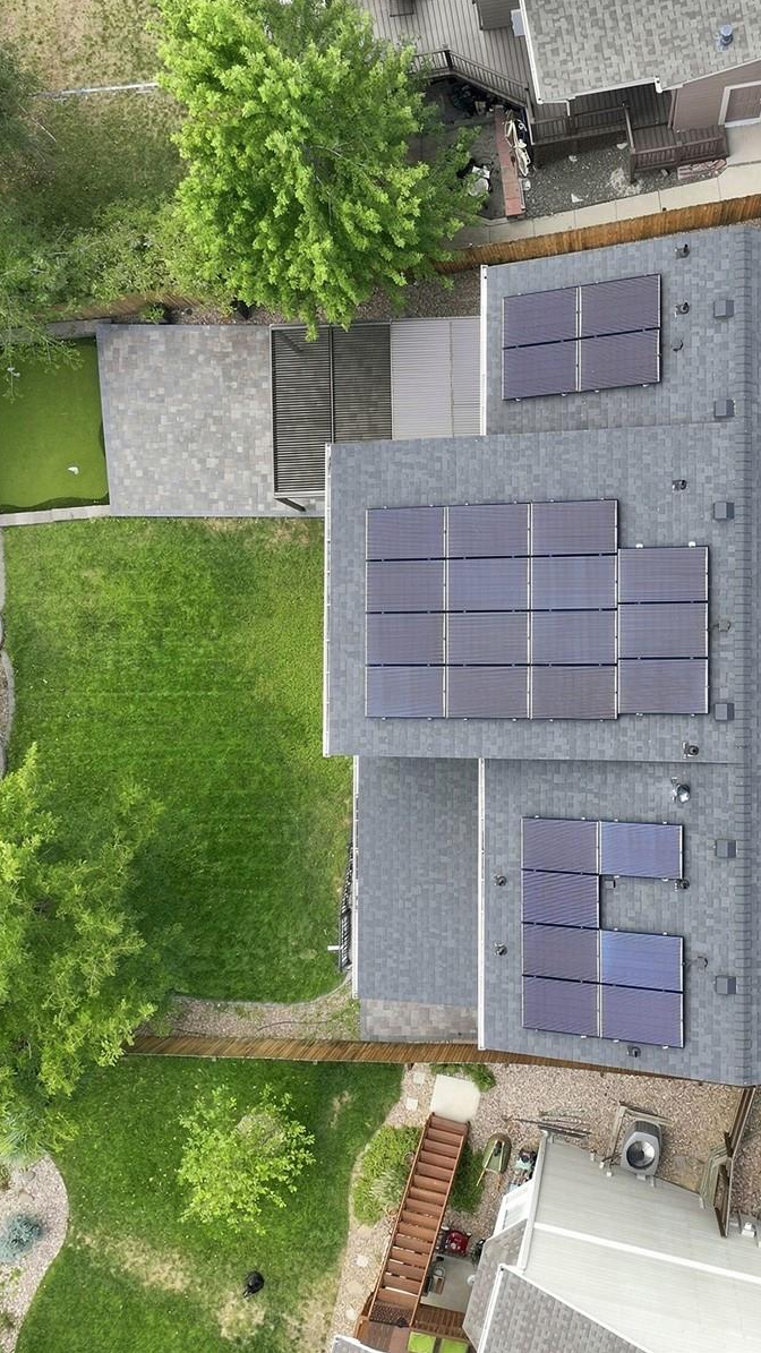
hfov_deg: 32.7
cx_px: 617
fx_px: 1256
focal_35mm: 35
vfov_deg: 56.6
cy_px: 676
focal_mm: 12.3
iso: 100
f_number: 8
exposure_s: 1/60
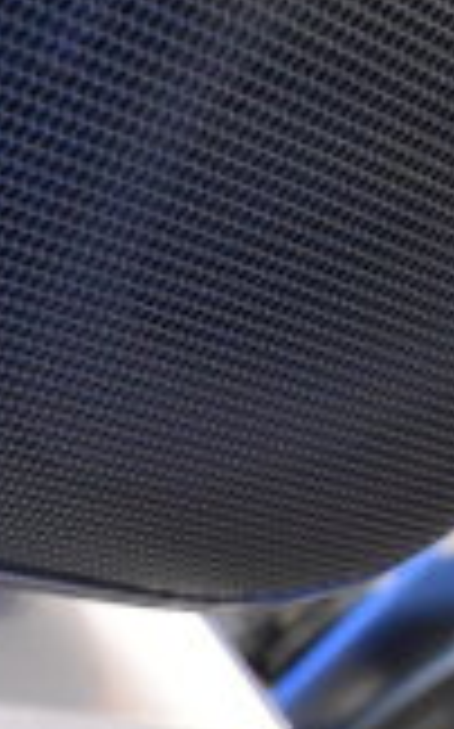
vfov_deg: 16.9
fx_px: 2398
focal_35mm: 121
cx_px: -854
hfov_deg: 9.0
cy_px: 740
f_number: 3.8
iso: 2500
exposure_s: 1/30
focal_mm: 21
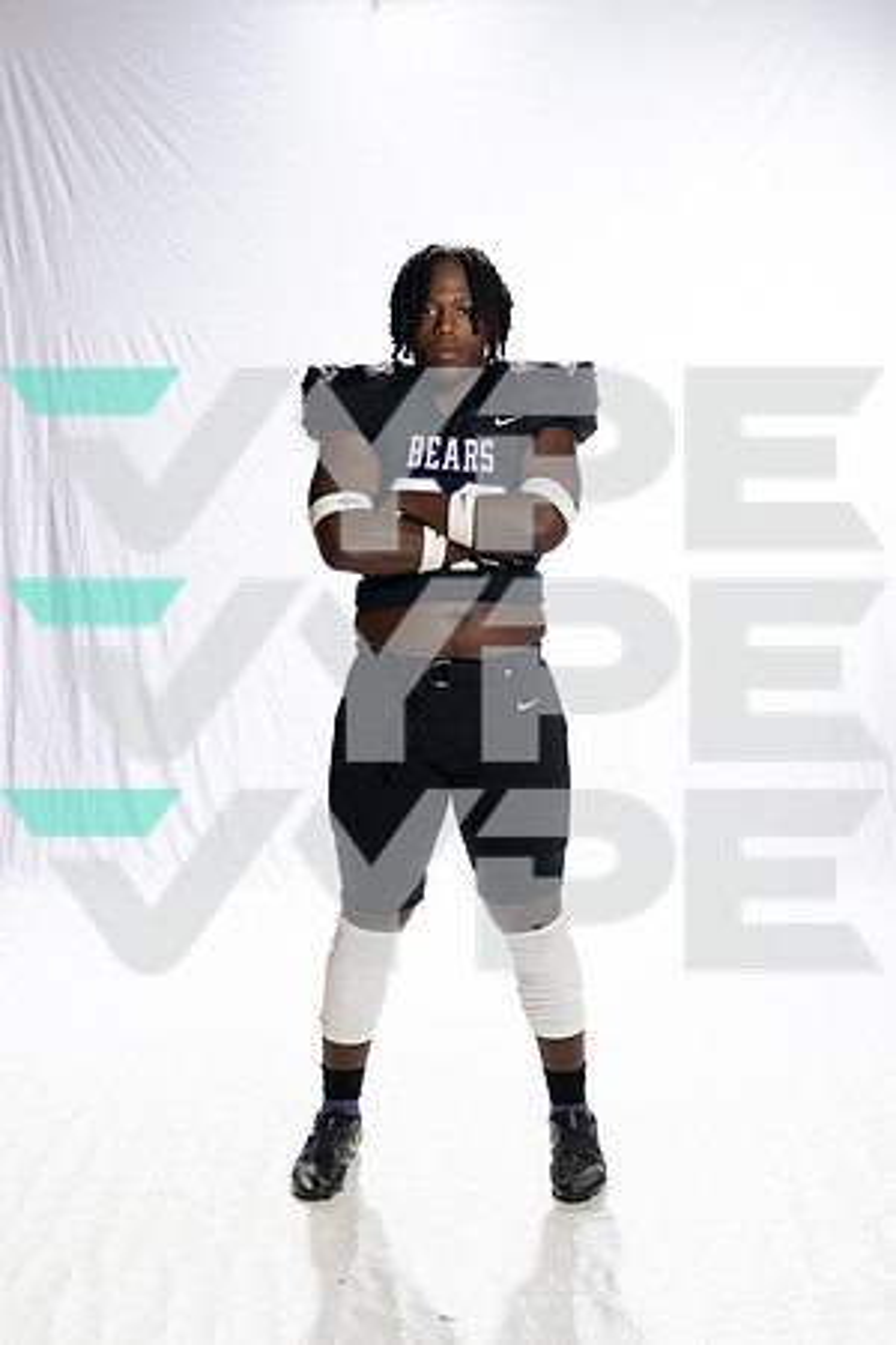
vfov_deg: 39.6
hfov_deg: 27.0
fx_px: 1867
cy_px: 672
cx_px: 448
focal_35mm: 50
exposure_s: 1/250
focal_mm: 50
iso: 800
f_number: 8
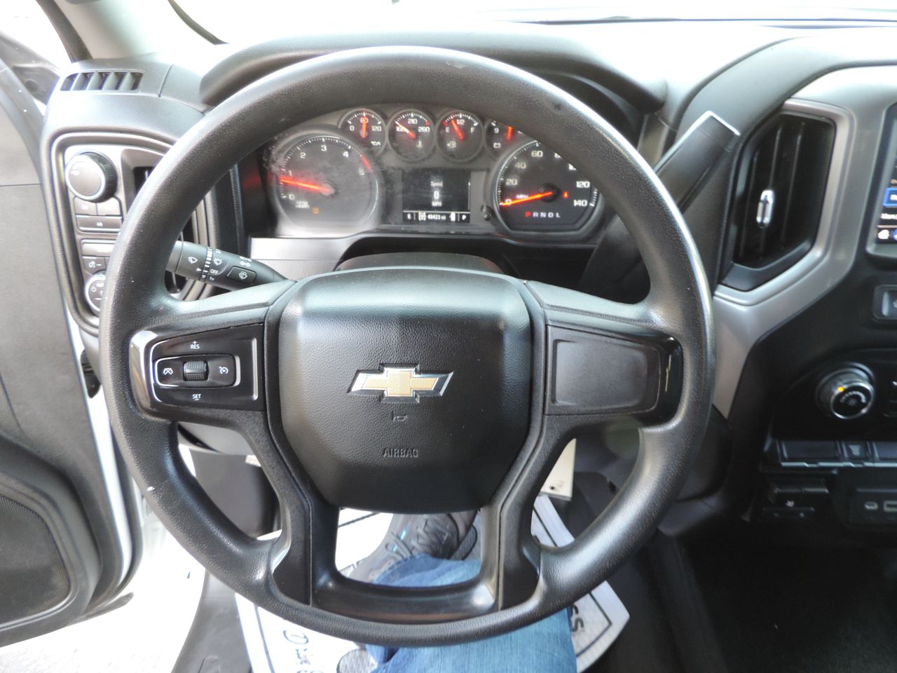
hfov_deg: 71.6
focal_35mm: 24
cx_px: 448
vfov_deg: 56.8
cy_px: 336
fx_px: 622
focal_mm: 4.3
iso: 400
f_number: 3
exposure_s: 1/30
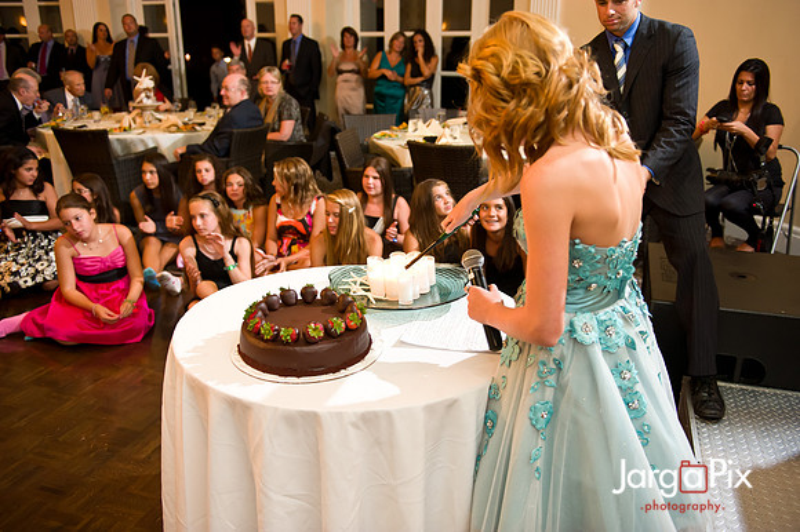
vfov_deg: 42.3
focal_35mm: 31
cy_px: 266
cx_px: 400
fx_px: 688
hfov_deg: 60.3
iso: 1600
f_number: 3.2
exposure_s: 1/125
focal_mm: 31
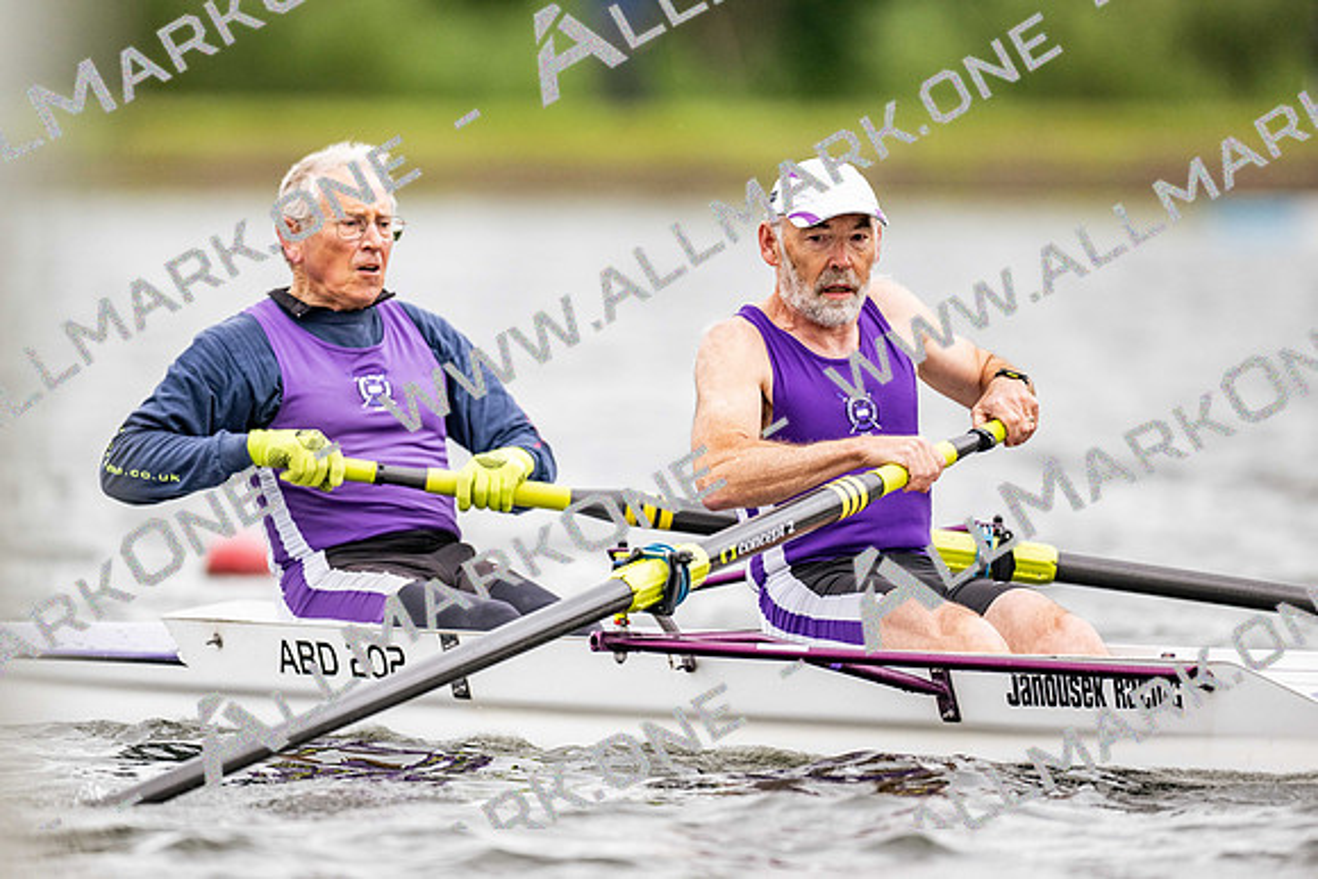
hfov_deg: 3.4
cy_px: 440
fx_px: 21971
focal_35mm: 600
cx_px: 659
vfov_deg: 2.3
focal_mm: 600
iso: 800
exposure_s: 1/2500
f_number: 4
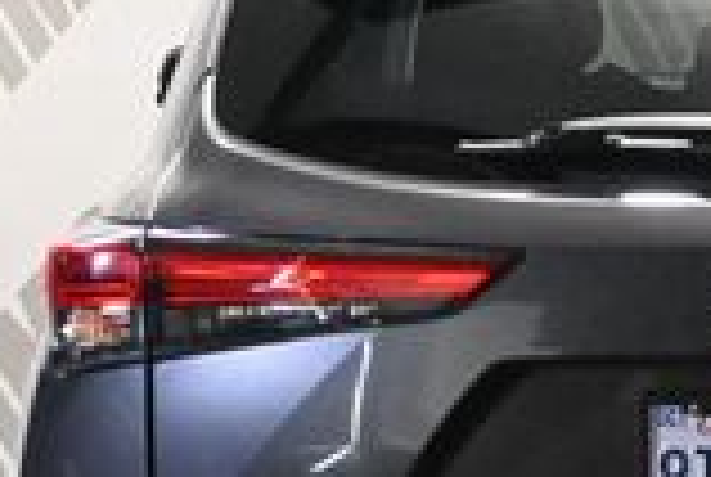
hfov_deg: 11.1
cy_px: 380
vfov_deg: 7.6
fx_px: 3601
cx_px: 778
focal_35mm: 182
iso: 9000
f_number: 4.8
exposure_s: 1/60
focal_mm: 30
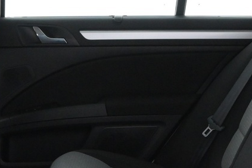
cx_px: 122
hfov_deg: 22.1
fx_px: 644
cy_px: 176
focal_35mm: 92
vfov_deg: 14.6
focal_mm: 16
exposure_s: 1/50
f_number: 4
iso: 2500
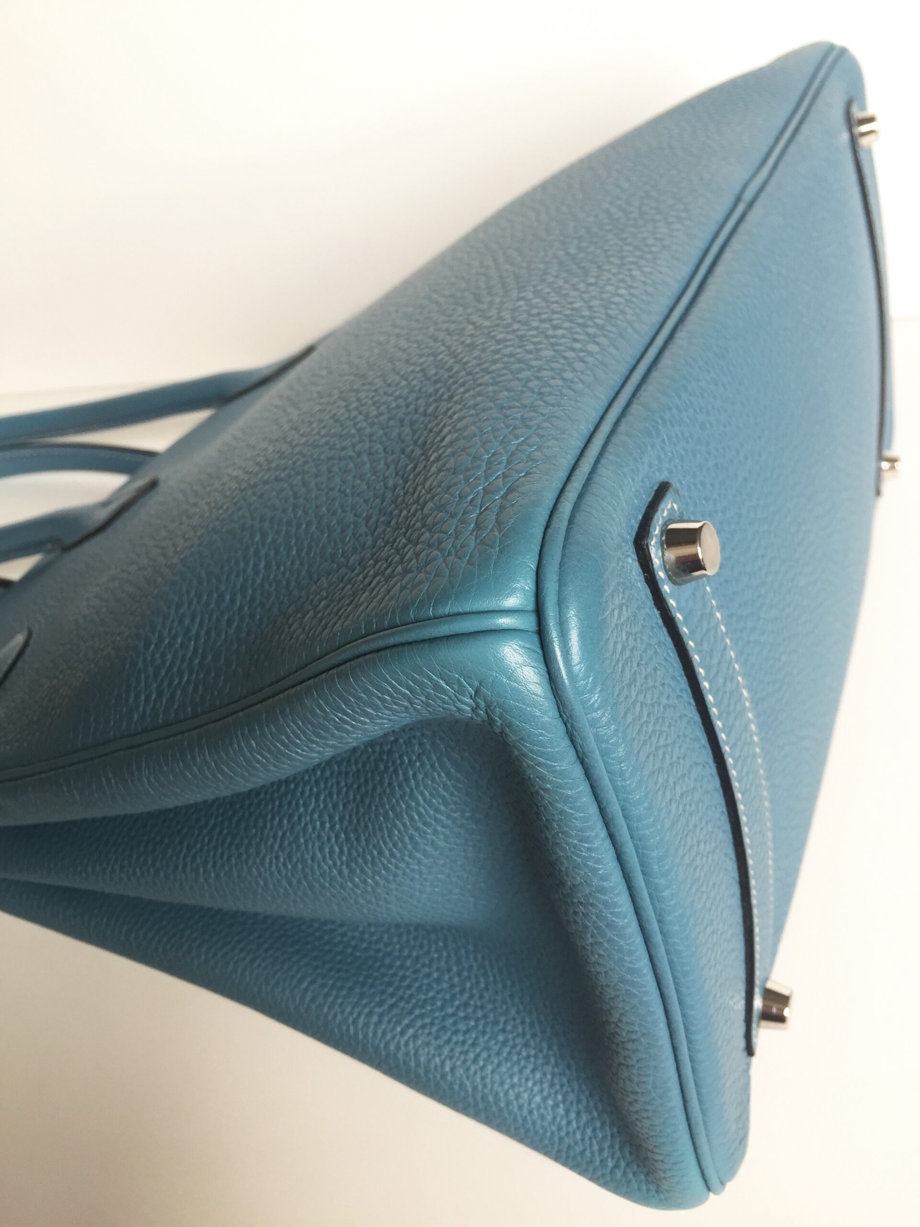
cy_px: 614
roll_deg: +3.3
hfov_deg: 48.2
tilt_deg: -40.8
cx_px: 460
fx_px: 1028
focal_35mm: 29
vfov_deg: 61.7
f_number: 2.2
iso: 40
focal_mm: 4.15
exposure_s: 1/120
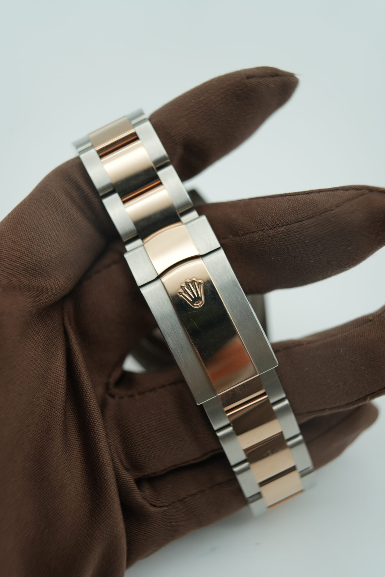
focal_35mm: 35
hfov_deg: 37.9
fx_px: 561
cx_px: 192
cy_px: 288
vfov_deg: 54.4
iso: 400
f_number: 5
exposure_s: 1/250
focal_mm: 35
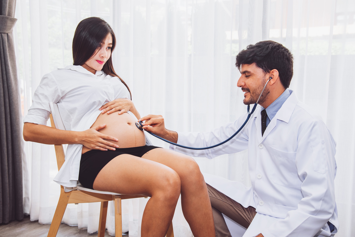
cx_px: 178
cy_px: 118
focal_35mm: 46
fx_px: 454
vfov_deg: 29.3
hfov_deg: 42.7
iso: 400
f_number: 5.6
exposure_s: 1/80
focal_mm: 46
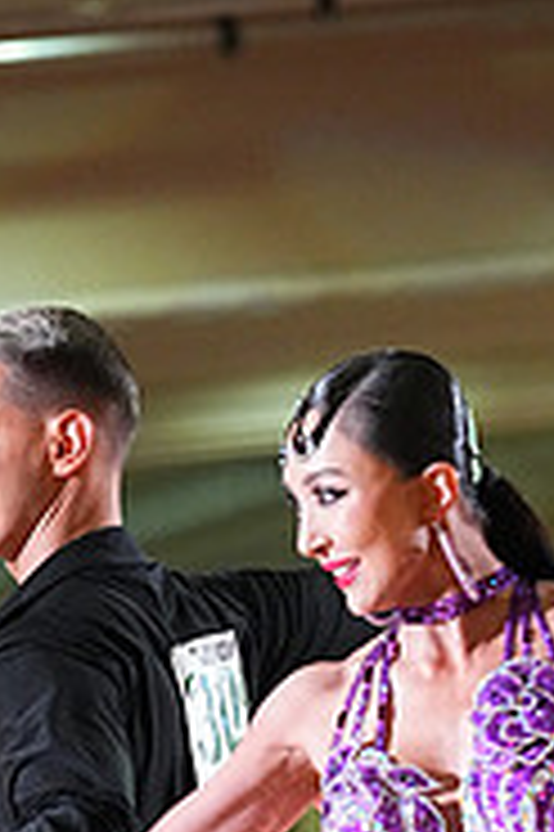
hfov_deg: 2.5
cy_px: 1147
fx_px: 12464
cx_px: 394
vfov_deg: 3.8
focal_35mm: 539
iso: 8000
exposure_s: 1/400
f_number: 4
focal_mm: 172
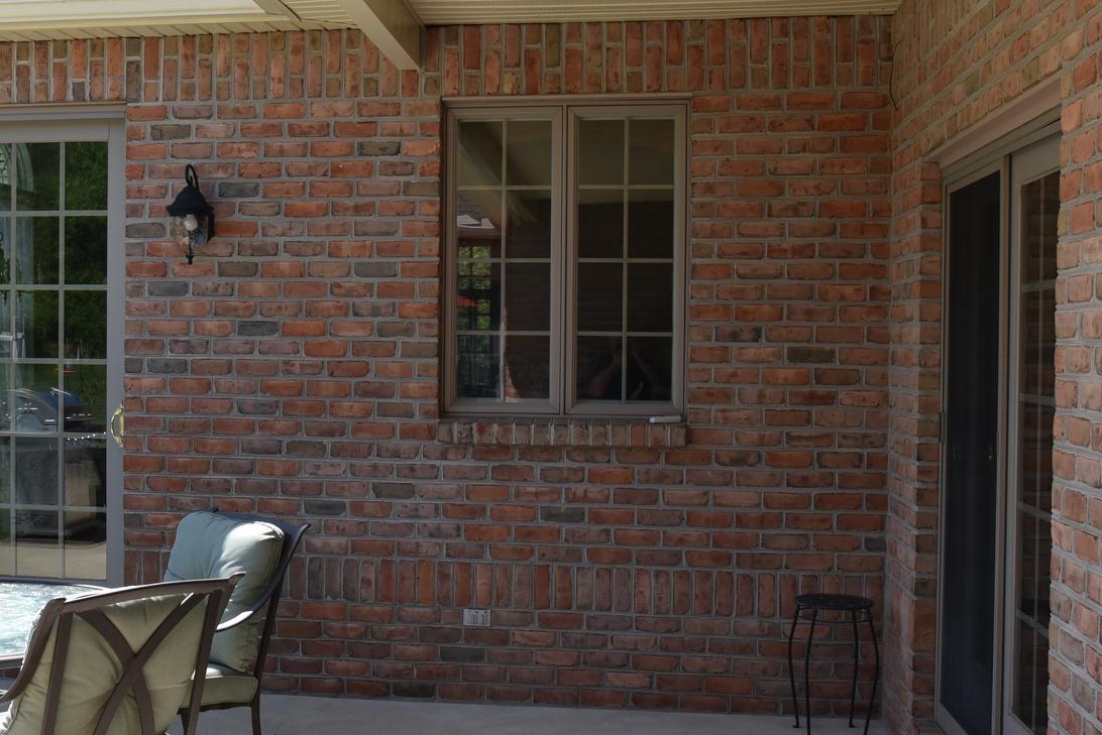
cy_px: 385
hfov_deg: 42.7
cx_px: 322
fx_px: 1378
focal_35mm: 45
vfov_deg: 29.9
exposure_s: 1/400
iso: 800
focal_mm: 24
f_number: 10
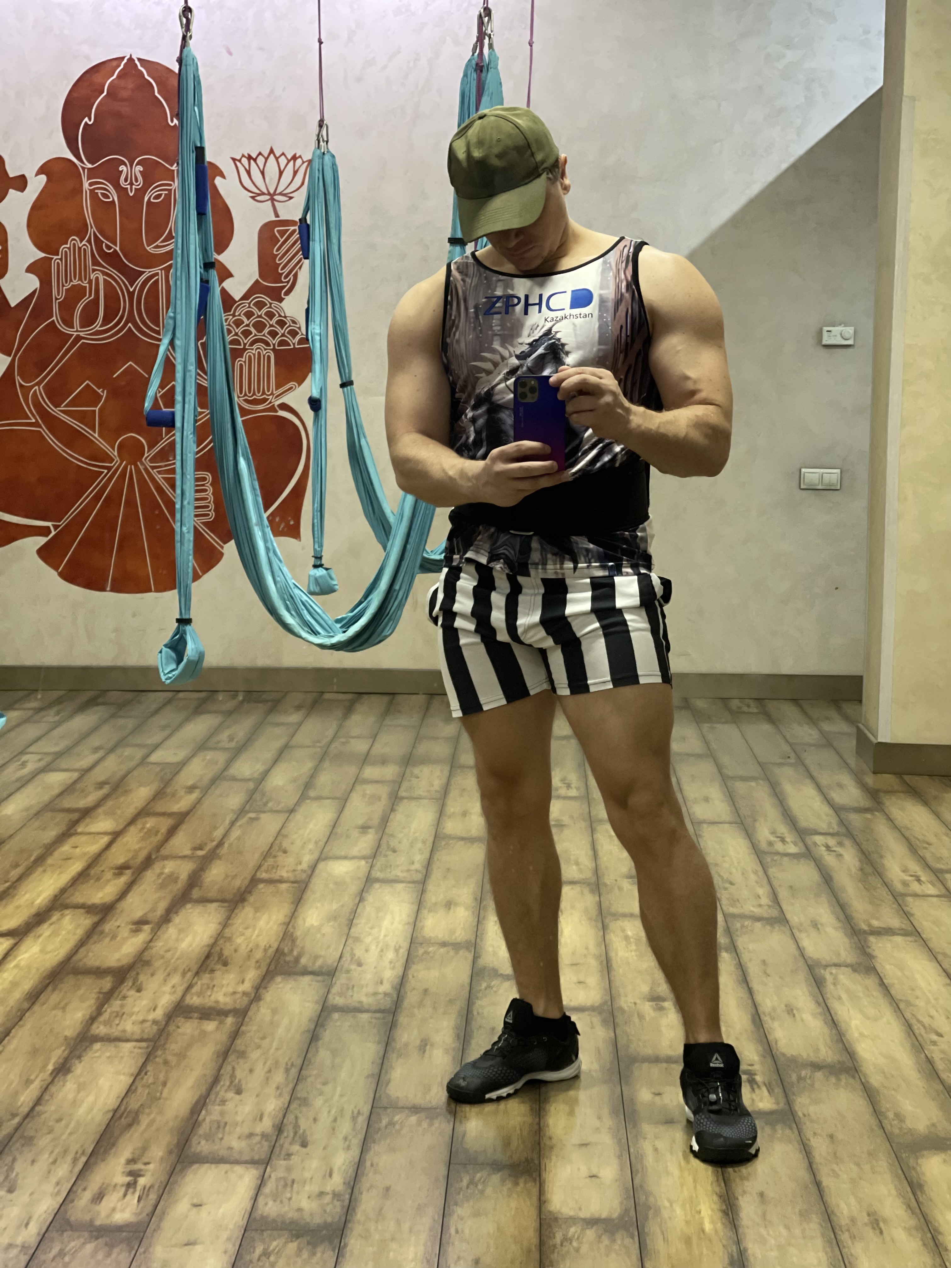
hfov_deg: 22.9
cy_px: 634
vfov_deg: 30.3
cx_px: 476
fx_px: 2345
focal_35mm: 64
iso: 400
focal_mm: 7.5
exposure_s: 1/25
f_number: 2.2
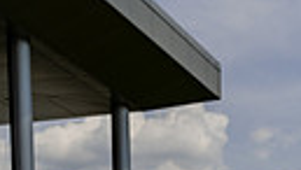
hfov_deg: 16.2
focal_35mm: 128
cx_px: 343
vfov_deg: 8.4
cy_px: 466
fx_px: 1023
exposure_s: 1/1600
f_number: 5.6
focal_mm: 35
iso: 125
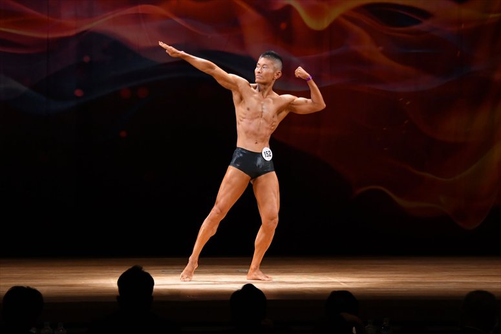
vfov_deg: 7.3
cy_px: 167
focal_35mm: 187
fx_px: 2601
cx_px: 250
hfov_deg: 11.0
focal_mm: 125
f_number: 5.6
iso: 3200
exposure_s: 1/400
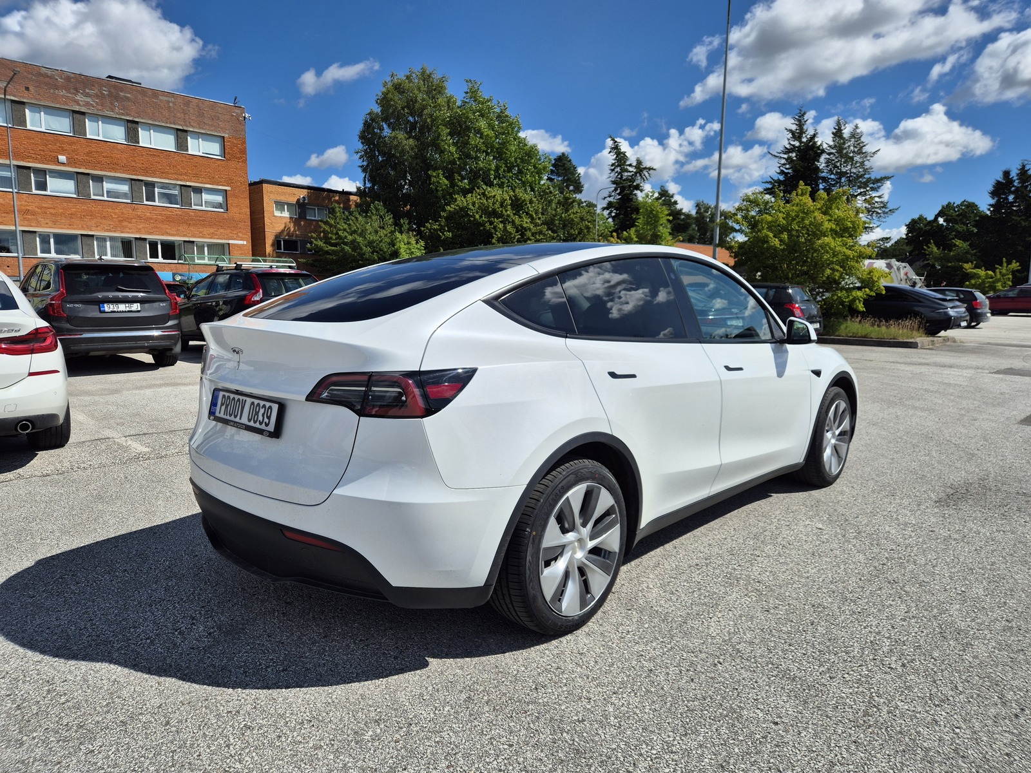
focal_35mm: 23
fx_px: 685
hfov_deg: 73.9
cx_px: 516
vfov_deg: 58.9
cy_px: 386
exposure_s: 1/3928
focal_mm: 5.4
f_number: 1.8
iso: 25
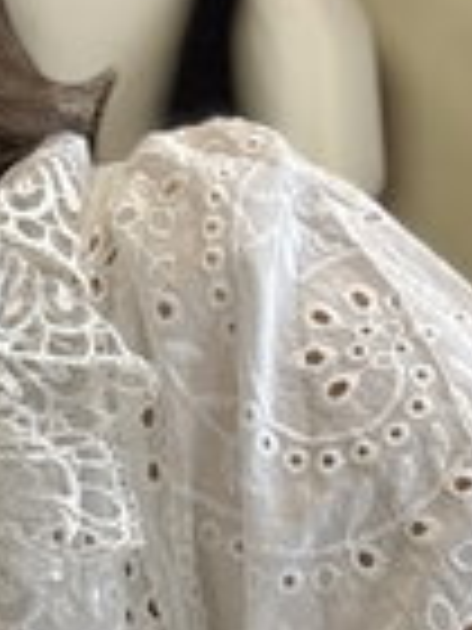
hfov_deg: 7.4
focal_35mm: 198
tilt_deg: -2.3
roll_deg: -1.2
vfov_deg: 9.6
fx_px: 3600
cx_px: -139
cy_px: 1019
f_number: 1.6
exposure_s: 1/100
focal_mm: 5.96
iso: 50
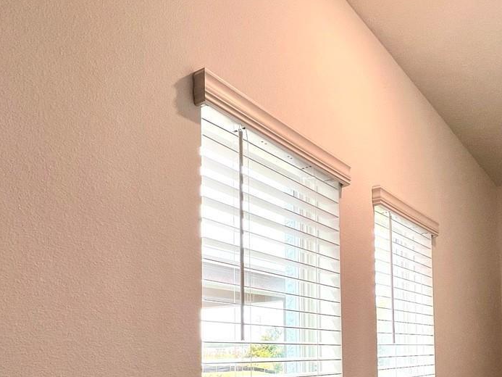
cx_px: 288
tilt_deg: +2.4
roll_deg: +0.6
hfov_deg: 59.7
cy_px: 326
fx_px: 435
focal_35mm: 30
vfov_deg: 43.5
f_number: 1.8
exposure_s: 1/120
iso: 32
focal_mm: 1.57
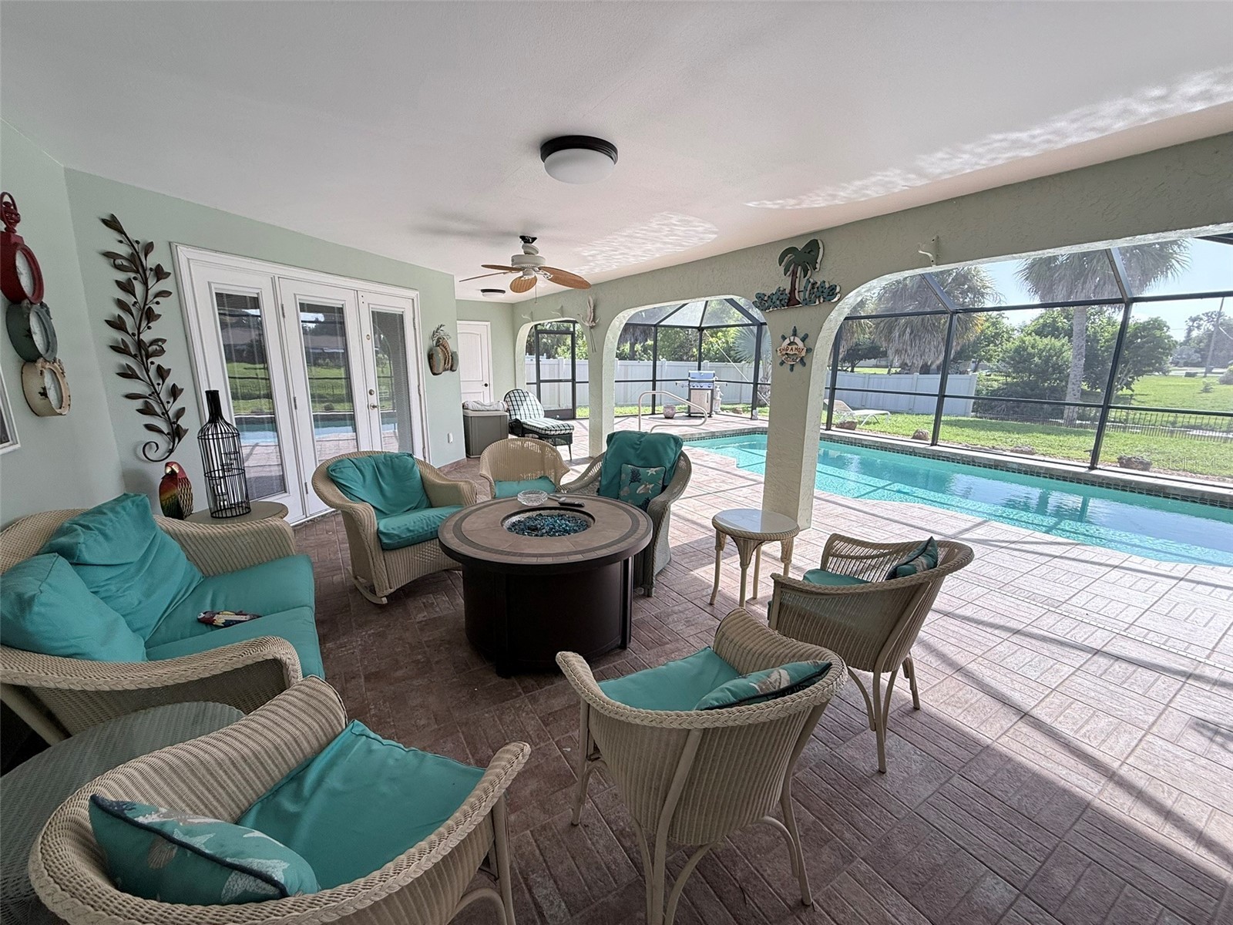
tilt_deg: -12.1
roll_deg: -0.2
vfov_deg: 85.7
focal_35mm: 14
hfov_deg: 102.1
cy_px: 462
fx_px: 499
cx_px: 616
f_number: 2.2
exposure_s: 1/294
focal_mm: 2.22
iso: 50
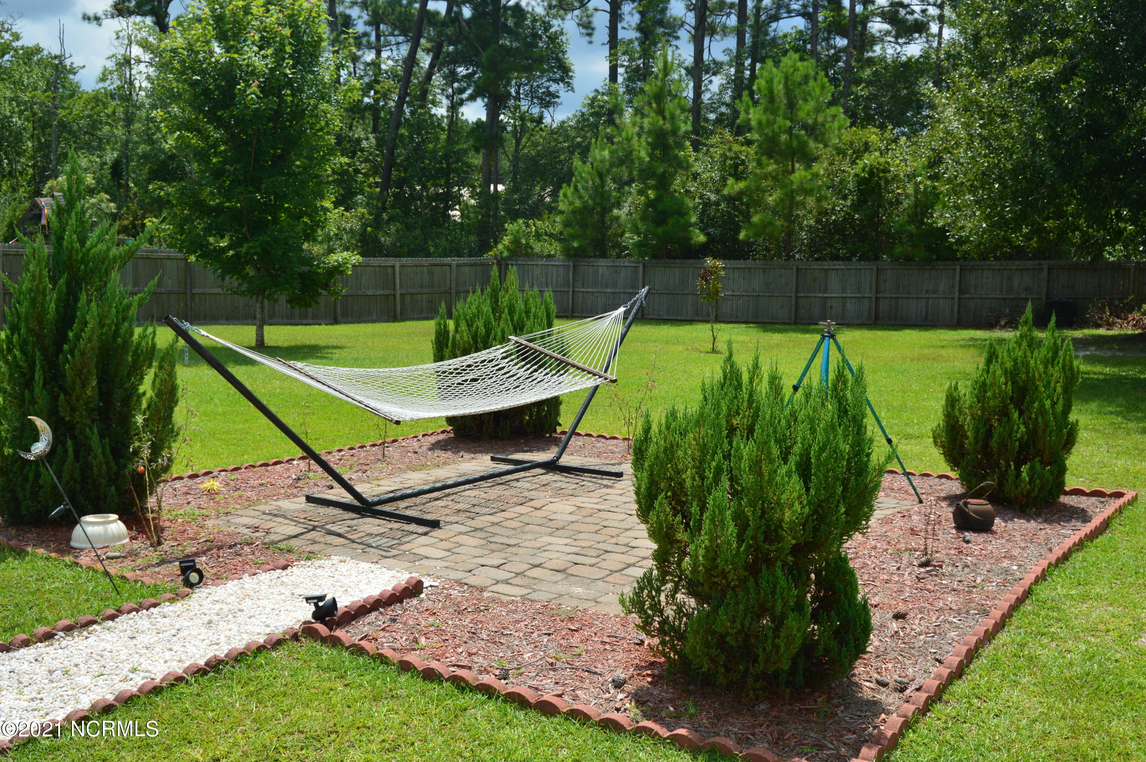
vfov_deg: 36.8
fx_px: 1145
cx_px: 573
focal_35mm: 36
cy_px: 381
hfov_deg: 53.2
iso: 360
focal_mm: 24
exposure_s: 1/500
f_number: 11
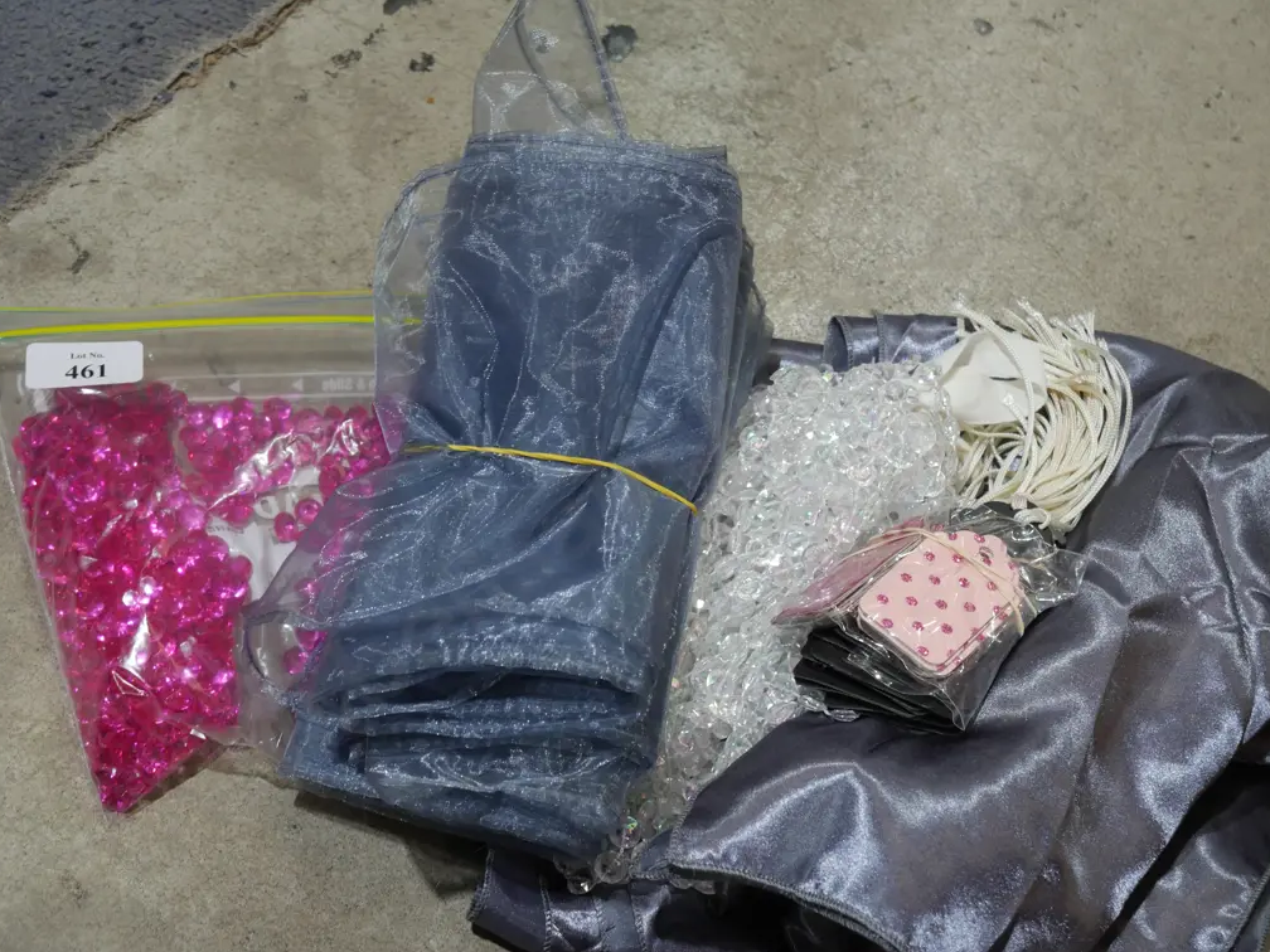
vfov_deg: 23.3
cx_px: 631
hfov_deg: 30.7
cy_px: 482
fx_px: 2311
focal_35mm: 63
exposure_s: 1/80
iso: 500
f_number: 5.4
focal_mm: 31
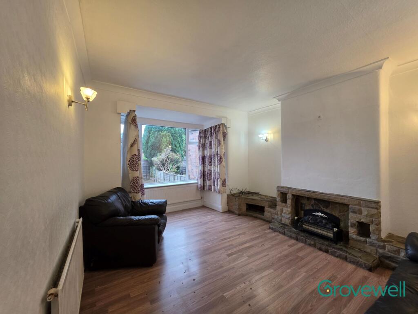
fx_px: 157
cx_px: 209
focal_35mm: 13
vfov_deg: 89.9
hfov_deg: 106.2
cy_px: 157
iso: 160
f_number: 1.9
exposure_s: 1/100
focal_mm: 2.2
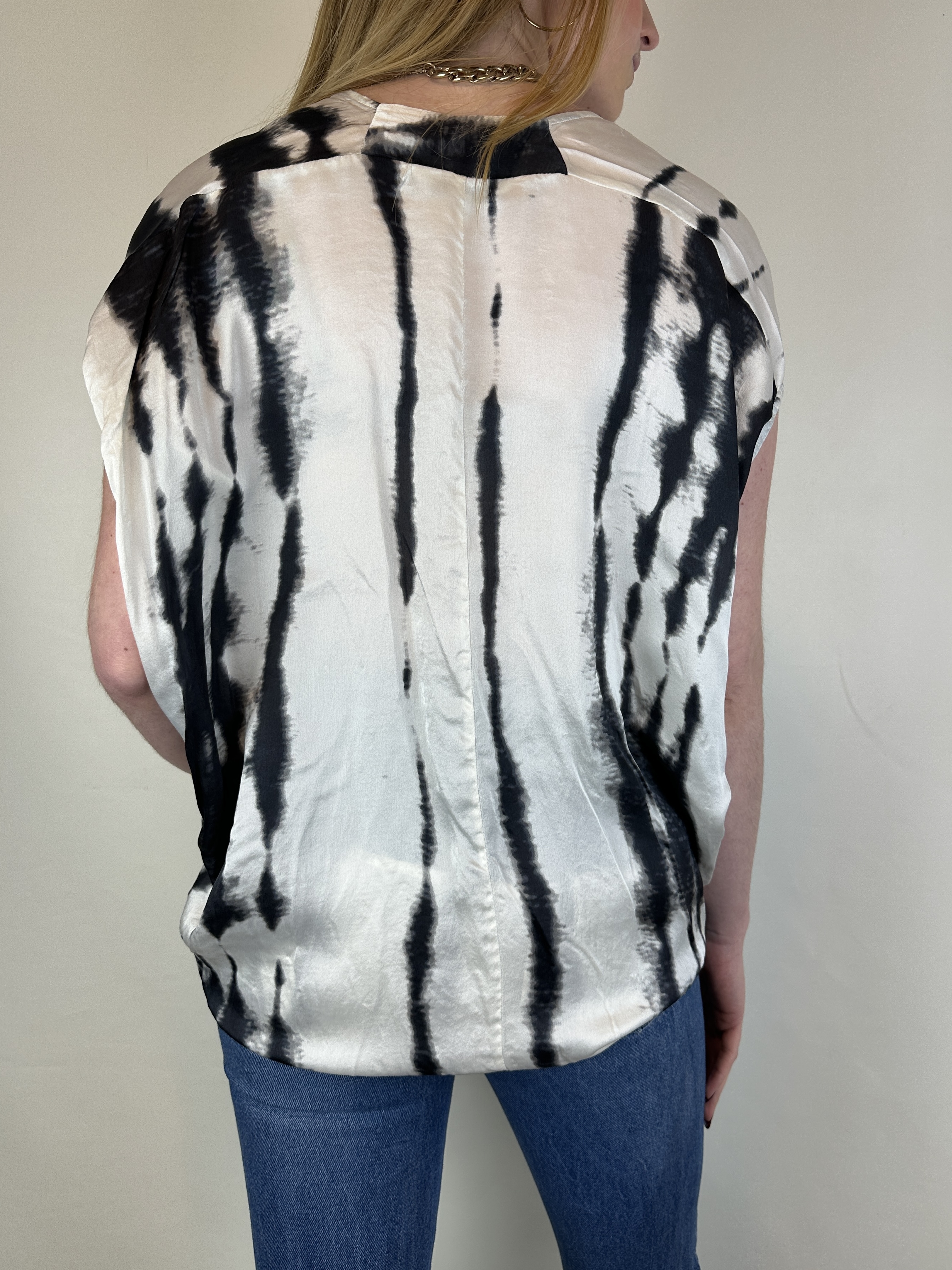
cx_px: 476
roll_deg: -3.4
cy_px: 635
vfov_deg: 71.6
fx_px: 880
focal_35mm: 24
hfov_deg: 56.8
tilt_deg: -5.0
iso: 64
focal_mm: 6.86
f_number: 1.78
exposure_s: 1/235
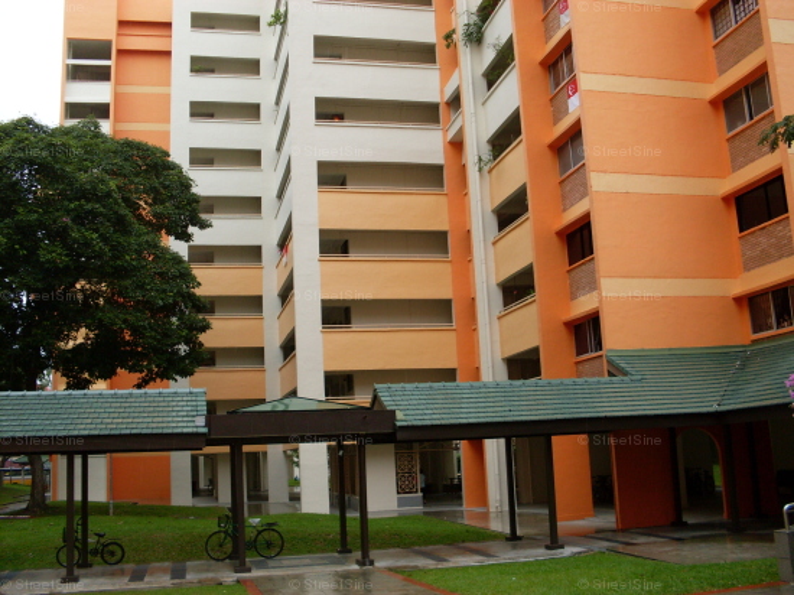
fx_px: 871
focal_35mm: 38
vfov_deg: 37.7
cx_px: 397
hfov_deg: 49.0
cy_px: 298
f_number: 2.8
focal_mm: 6.3
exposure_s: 1/180
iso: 80
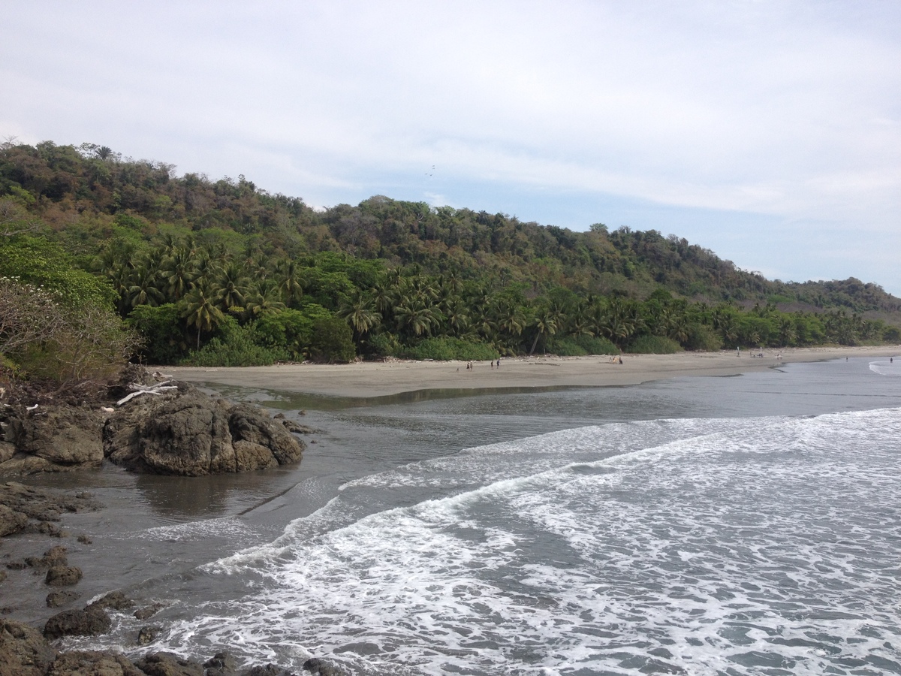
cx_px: 450
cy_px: 338
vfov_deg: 40.7
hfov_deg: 52.6
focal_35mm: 35
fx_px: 911
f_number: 2.4
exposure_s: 1/2208
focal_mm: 4.28
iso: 50
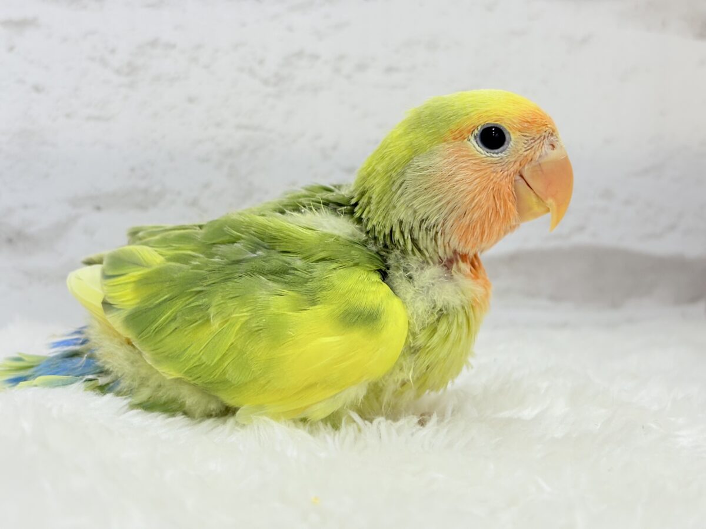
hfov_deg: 36.8
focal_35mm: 52
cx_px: 353
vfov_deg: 28.0
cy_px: 264
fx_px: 1061
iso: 64
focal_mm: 5.96
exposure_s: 1/100
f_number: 1.6
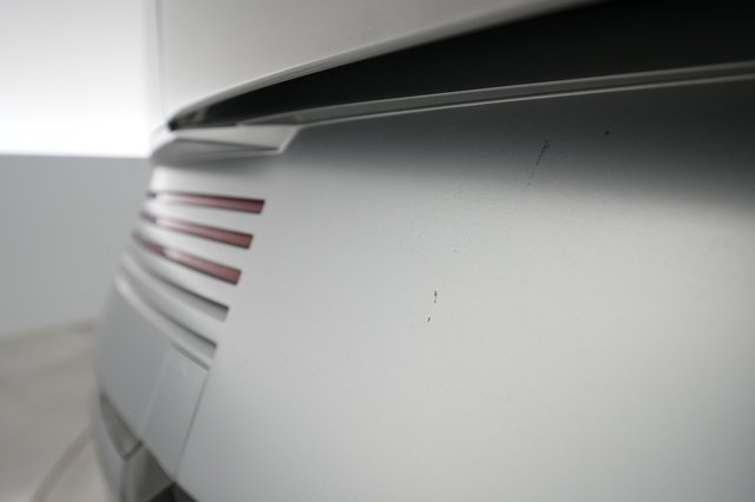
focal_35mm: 28
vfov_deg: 46.4
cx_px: 378
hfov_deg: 65.5
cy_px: 251
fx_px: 587
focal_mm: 28
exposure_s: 1/100
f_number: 5
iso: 1600
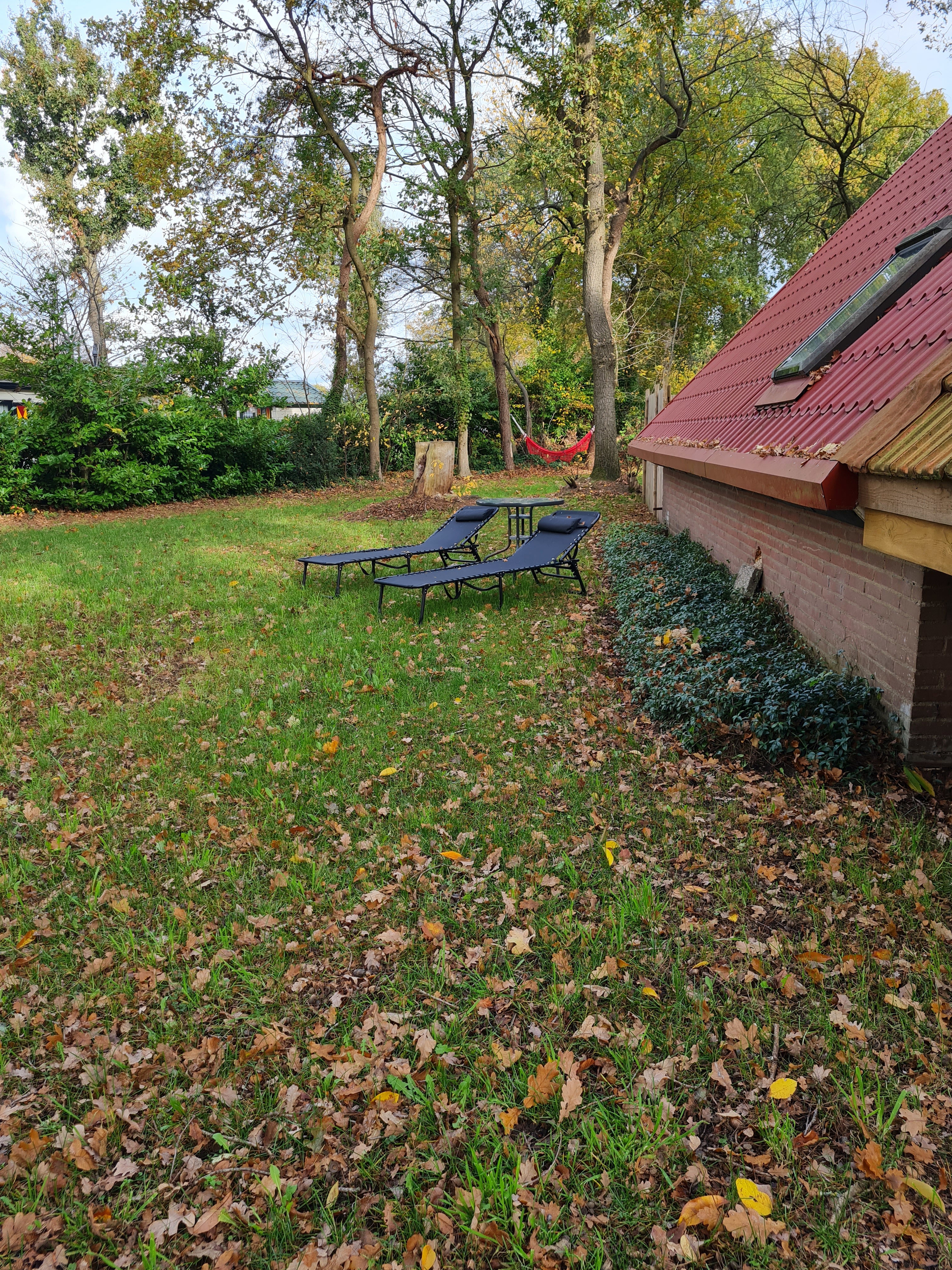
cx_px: 476
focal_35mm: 26
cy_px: 635
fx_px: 953
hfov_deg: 53.1
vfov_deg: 67.3
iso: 50
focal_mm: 5.4
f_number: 1.8
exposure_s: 1/427
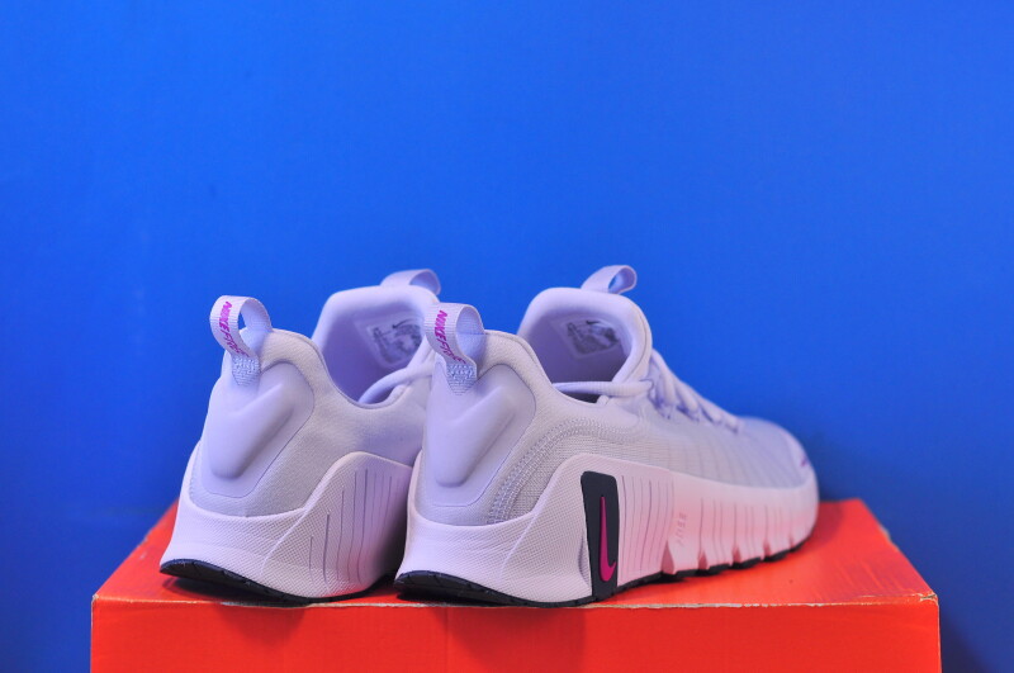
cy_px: 336
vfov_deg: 18.1
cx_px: 507
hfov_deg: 27.0
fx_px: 2109
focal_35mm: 75
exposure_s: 1/250
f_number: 3.2
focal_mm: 50
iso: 250
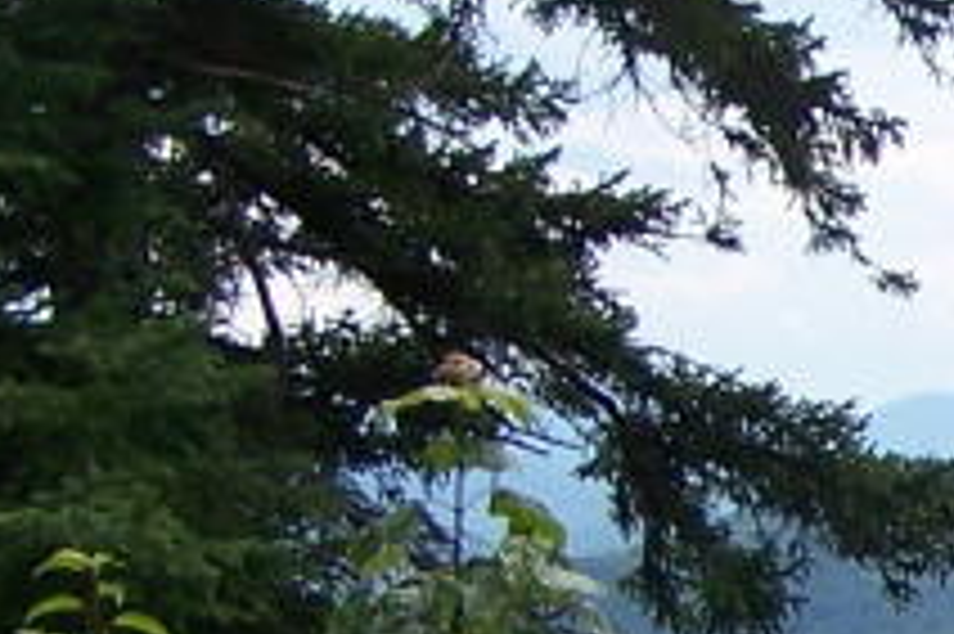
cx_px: 1822
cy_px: 616
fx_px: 5057
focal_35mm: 191
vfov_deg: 7.2
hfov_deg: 10.1
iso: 80
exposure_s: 1/1000
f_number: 2.8
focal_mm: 6.3
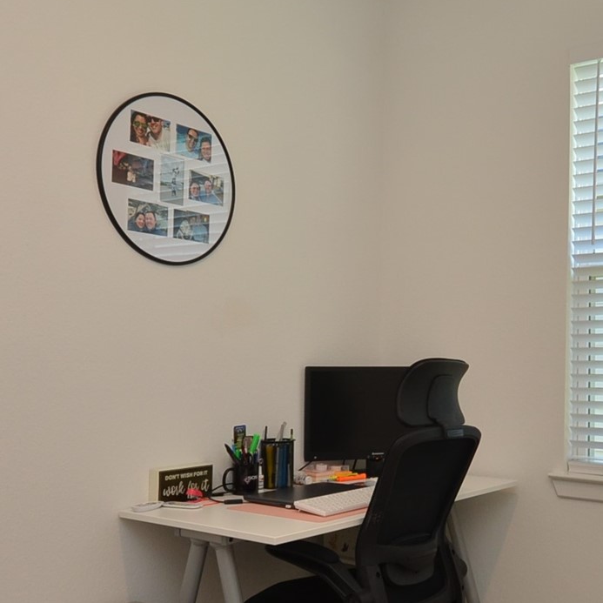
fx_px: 788
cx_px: 405
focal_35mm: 40
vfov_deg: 41.6
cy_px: 371
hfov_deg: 41.3
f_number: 5.6
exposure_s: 1/60
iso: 320
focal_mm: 10
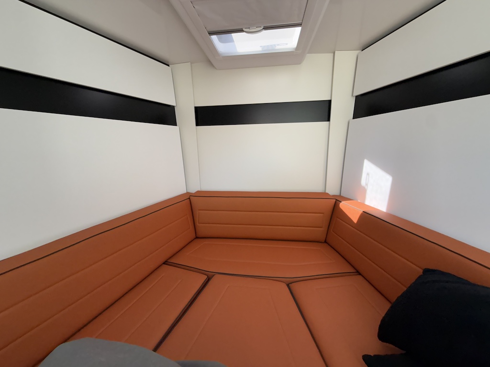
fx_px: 198
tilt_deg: -10.7
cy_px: 184
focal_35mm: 14
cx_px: 245
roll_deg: +2.2
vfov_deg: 85.7
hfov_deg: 102.1
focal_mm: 2.22
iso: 125
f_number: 2.2
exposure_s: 1/99
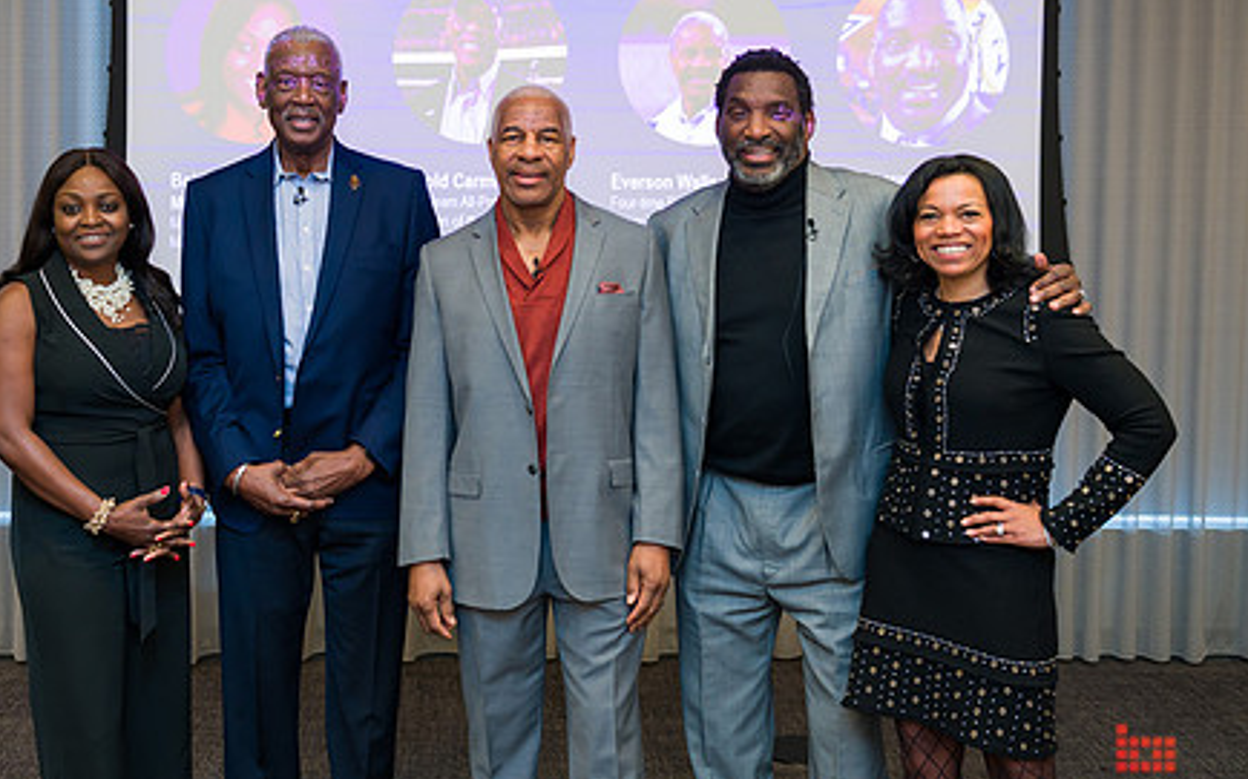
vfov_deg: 26.3
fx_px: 1666
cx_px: 486
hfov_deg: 40.8
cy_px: 319
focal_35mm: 49
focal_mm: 36
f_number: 4
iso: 640
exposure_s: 1/200
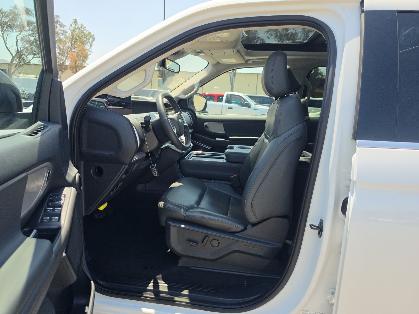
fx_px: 278
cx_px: 210
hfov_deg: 73.9
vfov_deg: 58.9
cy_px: 157
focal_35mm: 23
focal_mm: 6.5
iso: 63
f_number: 1.4
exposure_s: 1/3264
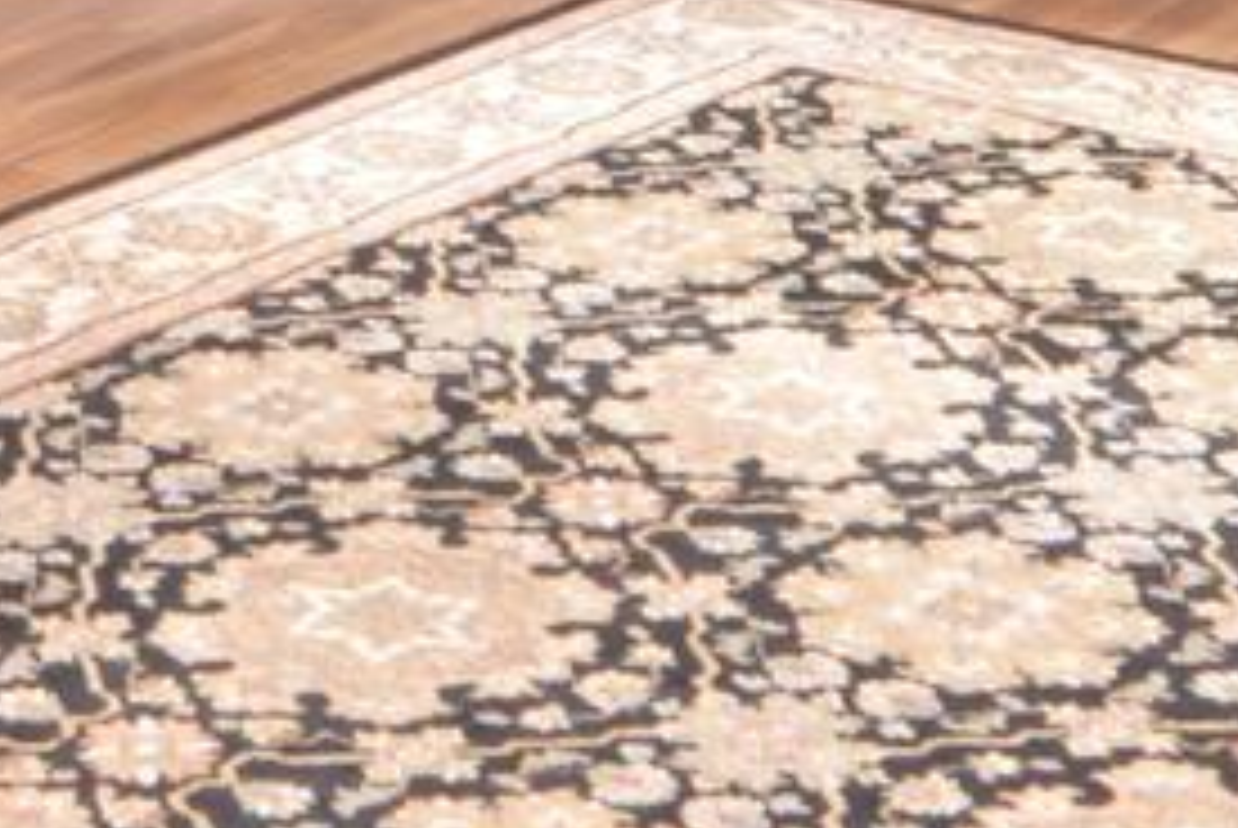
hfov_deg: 16.4
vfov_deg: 10.4
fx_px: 4225
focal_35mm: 123
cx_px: 36
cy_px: -803
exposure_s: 1/60
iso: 800
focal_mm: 11
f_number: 2.8
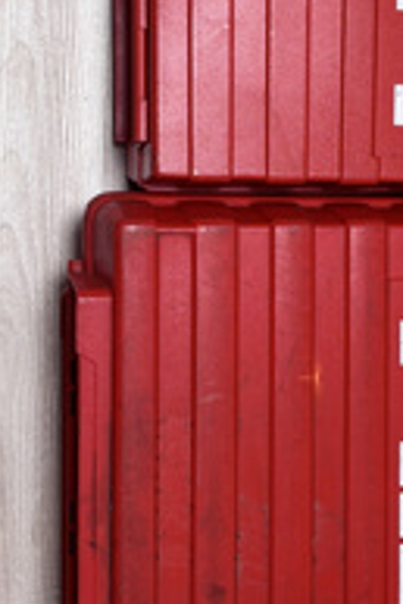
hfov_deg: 19.3
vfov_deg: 28.8
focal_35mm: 70
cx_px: 305
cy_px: 266
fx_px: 1173
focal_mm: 5.96
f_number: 1.6
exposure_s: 1/50
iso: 64
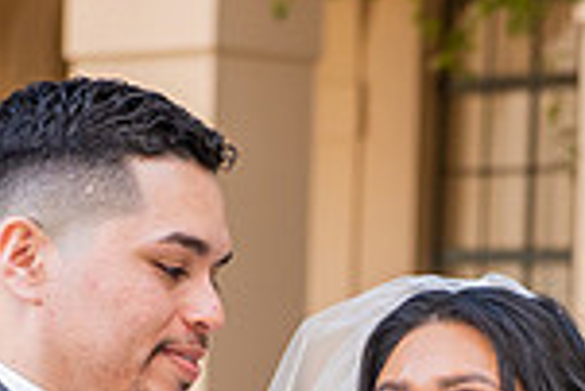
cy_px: 707
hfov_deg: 7.6
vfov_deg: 5.1
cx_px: 442
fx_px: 4375
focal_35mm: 269
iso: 640
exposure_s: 1/200
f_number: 4.5
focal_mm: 70
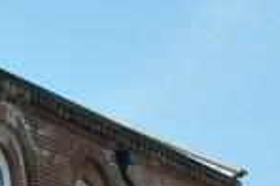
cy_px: 325
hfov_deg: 6.7
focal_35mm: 291
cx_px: -399
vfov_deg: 4.7
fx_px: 2258
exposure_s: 1/60
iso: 200
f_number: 16
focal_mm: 28
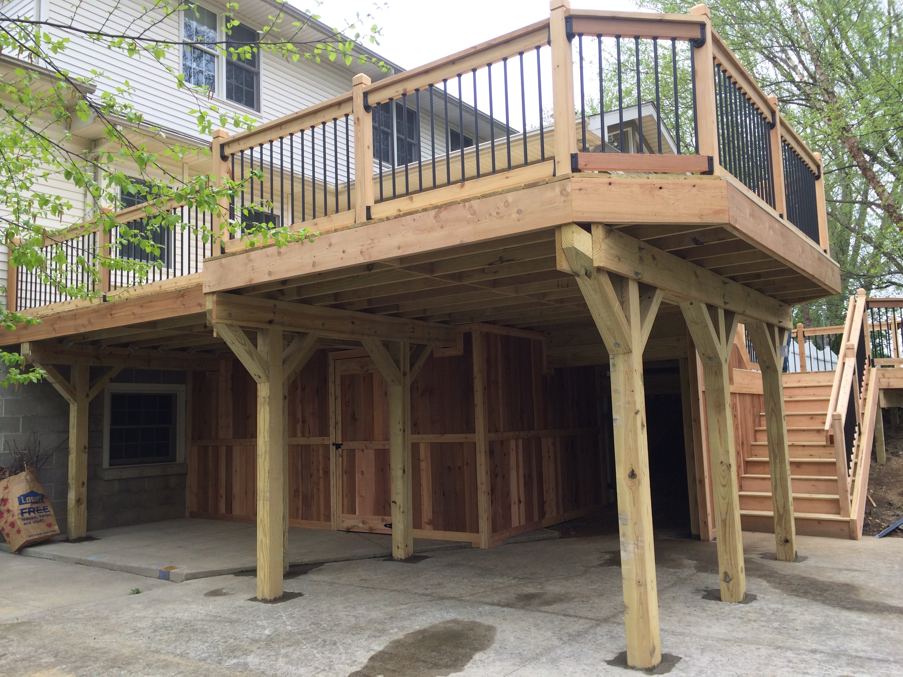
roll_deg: +1.0
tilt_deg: +7.2
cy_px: 338
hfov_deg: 61.7
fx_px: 756
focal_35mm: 29
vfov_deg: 48.2
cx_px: 452
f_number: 2.2
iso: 32
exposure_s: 1/471
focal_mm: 4.15
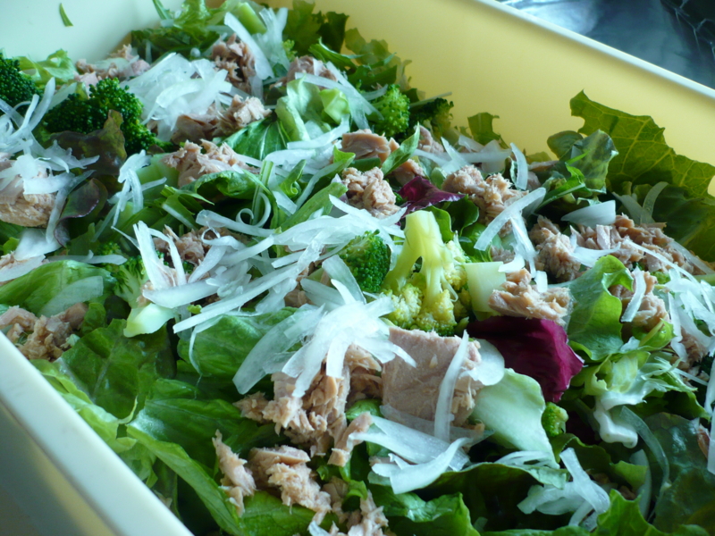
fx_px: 723
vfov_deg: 40.7
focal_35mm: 35
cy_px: 268
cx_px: 358
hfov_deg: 52.6
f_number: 2.8
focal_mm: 5.8
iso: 125
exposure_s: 1/30
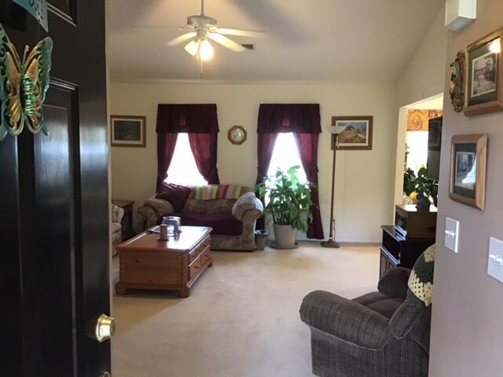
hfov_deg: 58.4
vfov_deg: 45.4
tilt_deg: -5.3
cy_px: 188
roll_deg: -1.8
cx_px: 252
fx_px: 450
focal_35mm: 31
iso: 160
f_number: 2.4
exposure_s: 1/30
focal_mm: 3.3
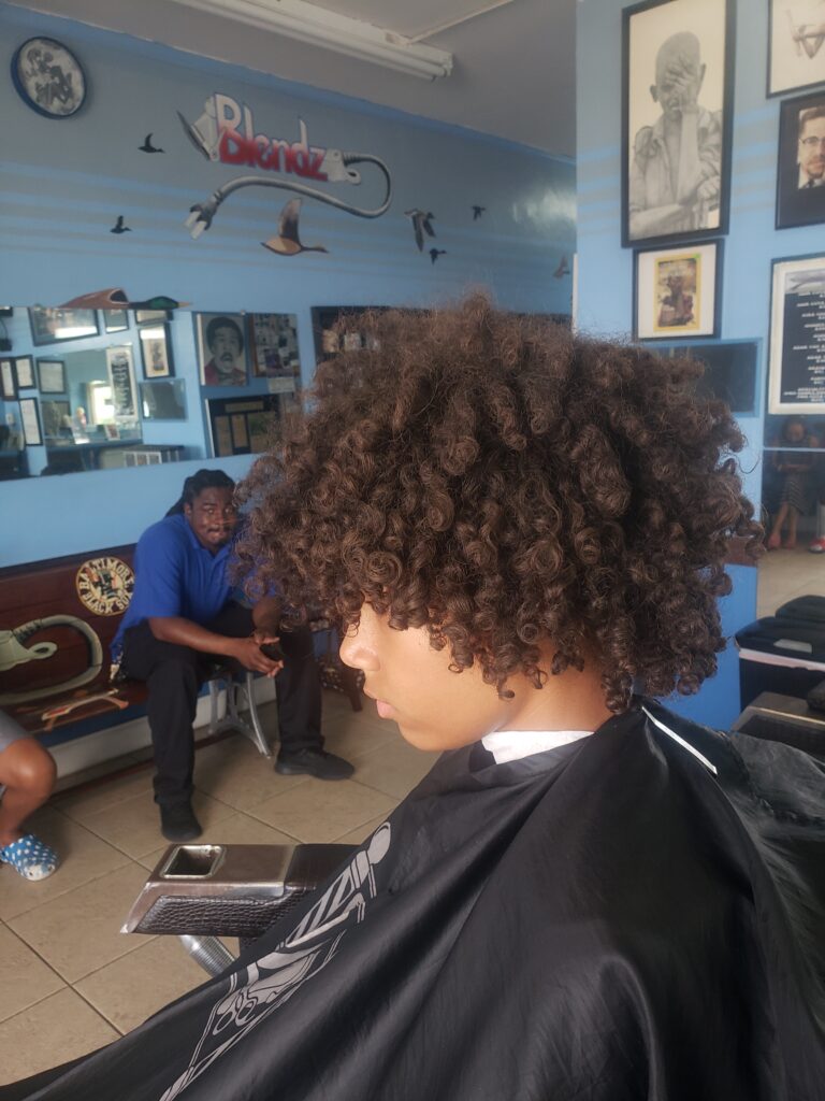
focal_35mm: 26
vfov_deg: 67.3
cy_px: 550
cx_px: 412
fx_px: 826
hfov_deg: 53.1
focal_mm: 4.3
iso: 160
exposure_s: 1/60
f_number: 2.4
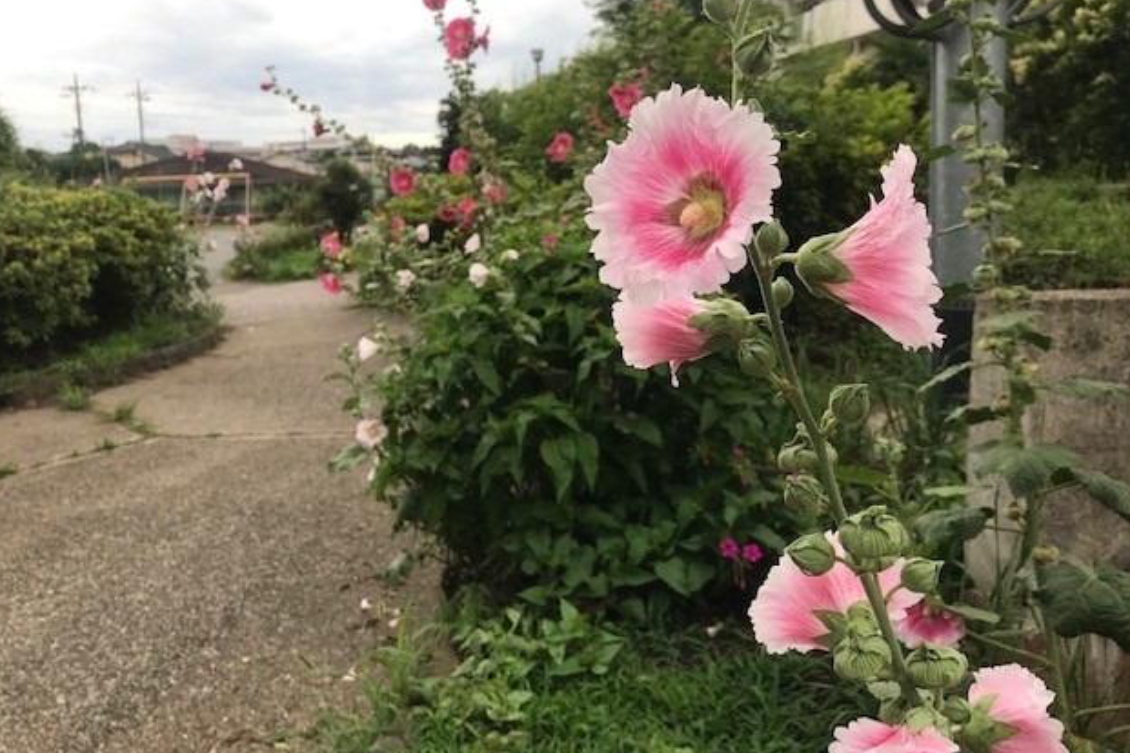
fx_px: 942
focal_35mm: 30
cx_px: 566
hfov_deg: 61.9
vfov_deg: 43.5
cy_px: 329
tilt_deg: -6.7
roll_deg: +2.0
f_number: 1.8
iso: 20
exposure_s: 1/264
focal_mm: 3.99
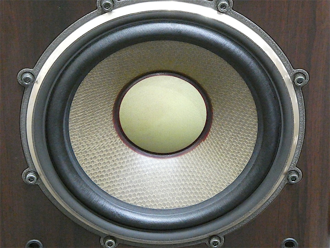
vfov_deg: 12.0
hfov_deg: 15.9
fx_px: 1182
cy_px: 124
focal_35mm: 124
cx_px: 165
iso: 3200
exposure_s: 1/5
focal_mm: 22.3
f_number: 7.1
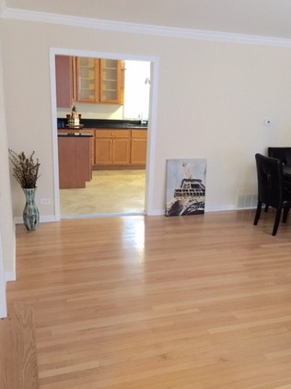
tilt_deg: -16.4
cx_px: 151
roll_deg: -2.9
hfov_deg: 42.9
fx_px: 370
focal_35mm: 33
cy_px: 215
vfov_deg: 55.3
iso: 100
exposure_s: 1/4
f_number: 2.2
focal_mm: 4.15
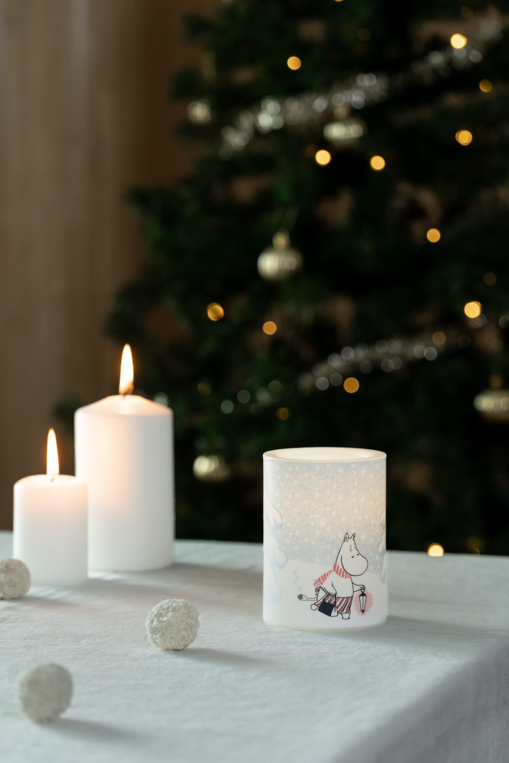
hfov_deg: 13.2
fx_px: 2205
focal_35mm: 104
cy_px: 382
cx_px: 254
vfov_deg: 19.6
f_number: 5.6
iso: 400
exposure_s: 1/40
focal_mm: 104
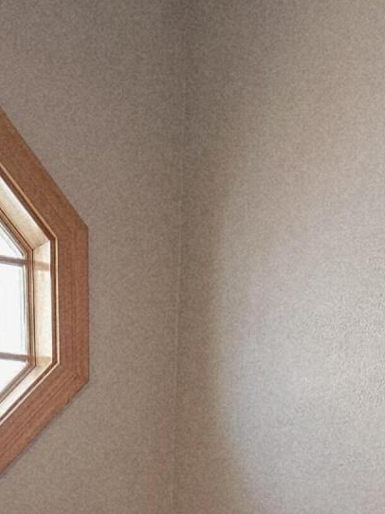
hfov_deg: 30.2
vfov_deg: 30.3
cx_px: 215
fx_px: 712
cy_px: 688
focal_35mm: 48
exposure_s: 1/60
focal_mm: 2.2
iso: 250
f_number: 2.2
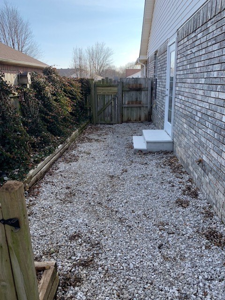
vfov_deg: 67.3
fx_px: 225
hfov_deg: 53.1
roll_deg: +2.7
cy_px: 150
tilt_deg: -14.3
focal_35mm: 26
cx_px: 112
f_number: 1.8
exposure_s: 1/587
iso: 25
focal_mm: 4.25
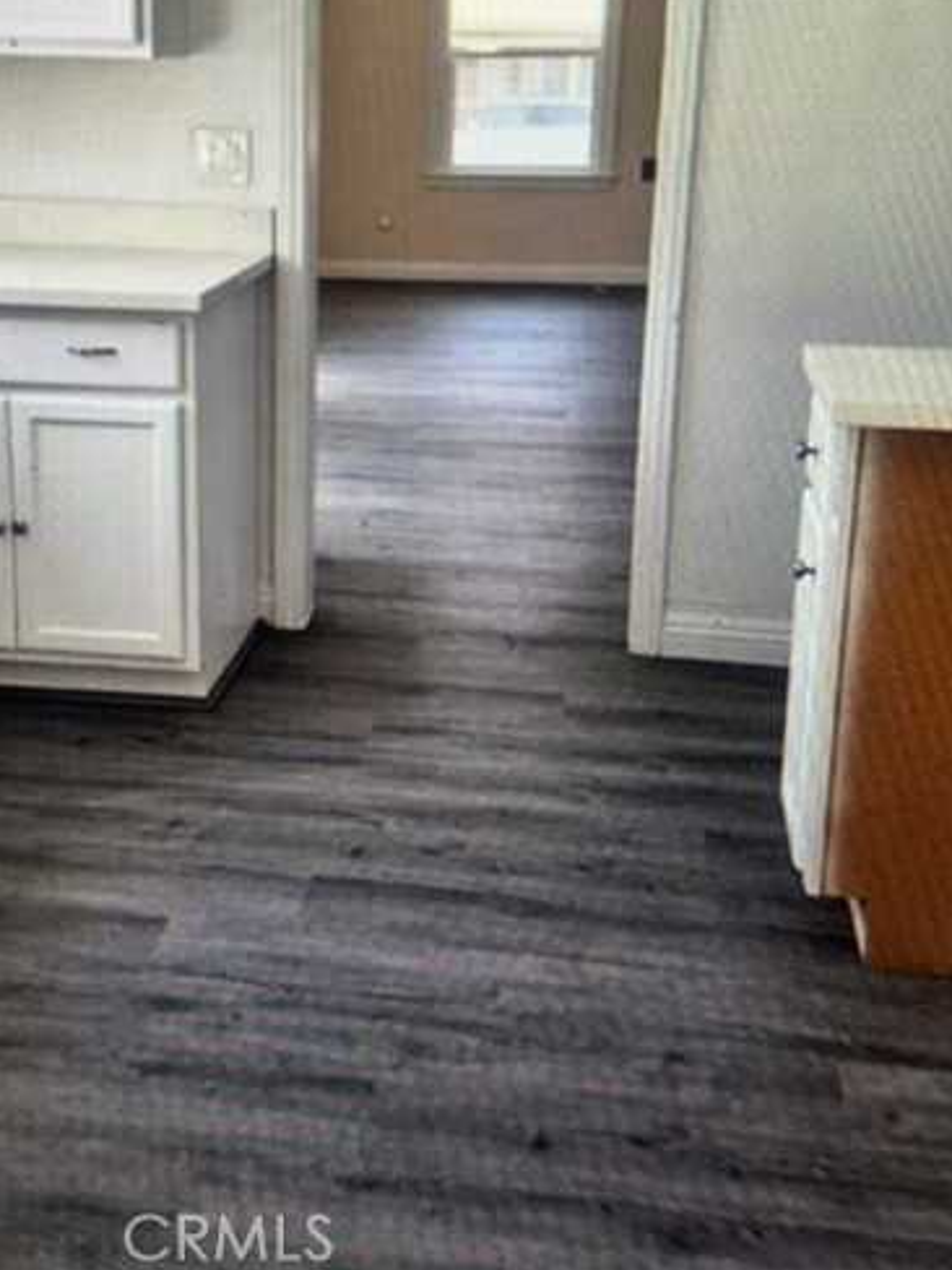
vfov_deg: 30.5
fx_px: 2310
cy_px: 442
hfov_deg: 23.3
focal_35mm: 63
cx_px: 414
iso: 125
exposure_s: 1/60
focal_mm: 6.86
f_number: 1.78
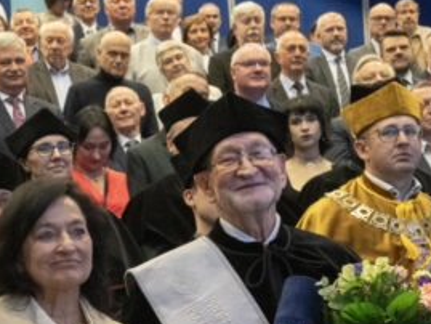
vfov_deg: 11.5
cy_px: 329
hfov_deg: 15.4
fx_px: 1594
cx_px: 141
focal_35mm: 128
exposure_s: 1/100
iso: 6400
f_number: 5
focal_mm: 35
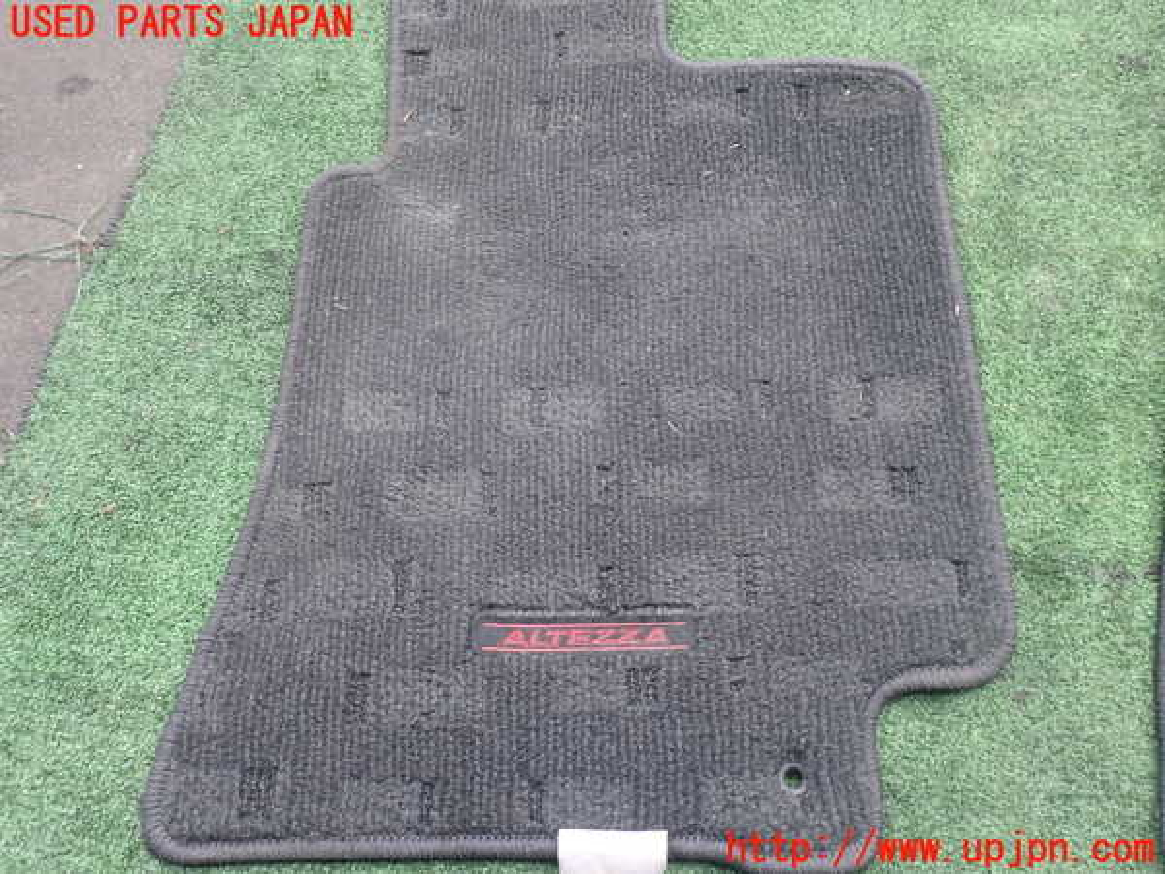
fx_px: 1010
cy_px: 437
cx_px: 582
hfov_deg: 60.0
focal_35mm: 30
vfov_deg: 46.8
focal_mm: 5.4
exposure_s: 1/125
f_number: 3.2
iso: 100
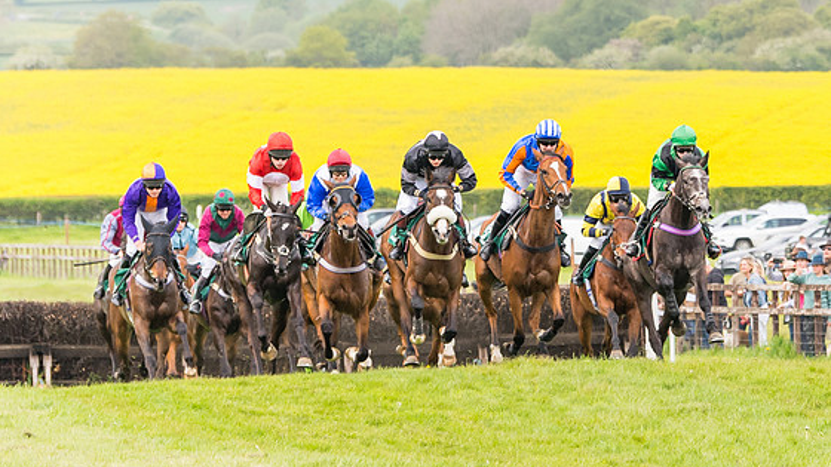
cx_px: 687
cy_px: 168
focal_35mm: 364
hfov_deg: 5.9
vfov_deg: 3.3
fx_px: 8021
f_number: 4
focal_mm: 130
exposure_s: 1/1250
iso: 640
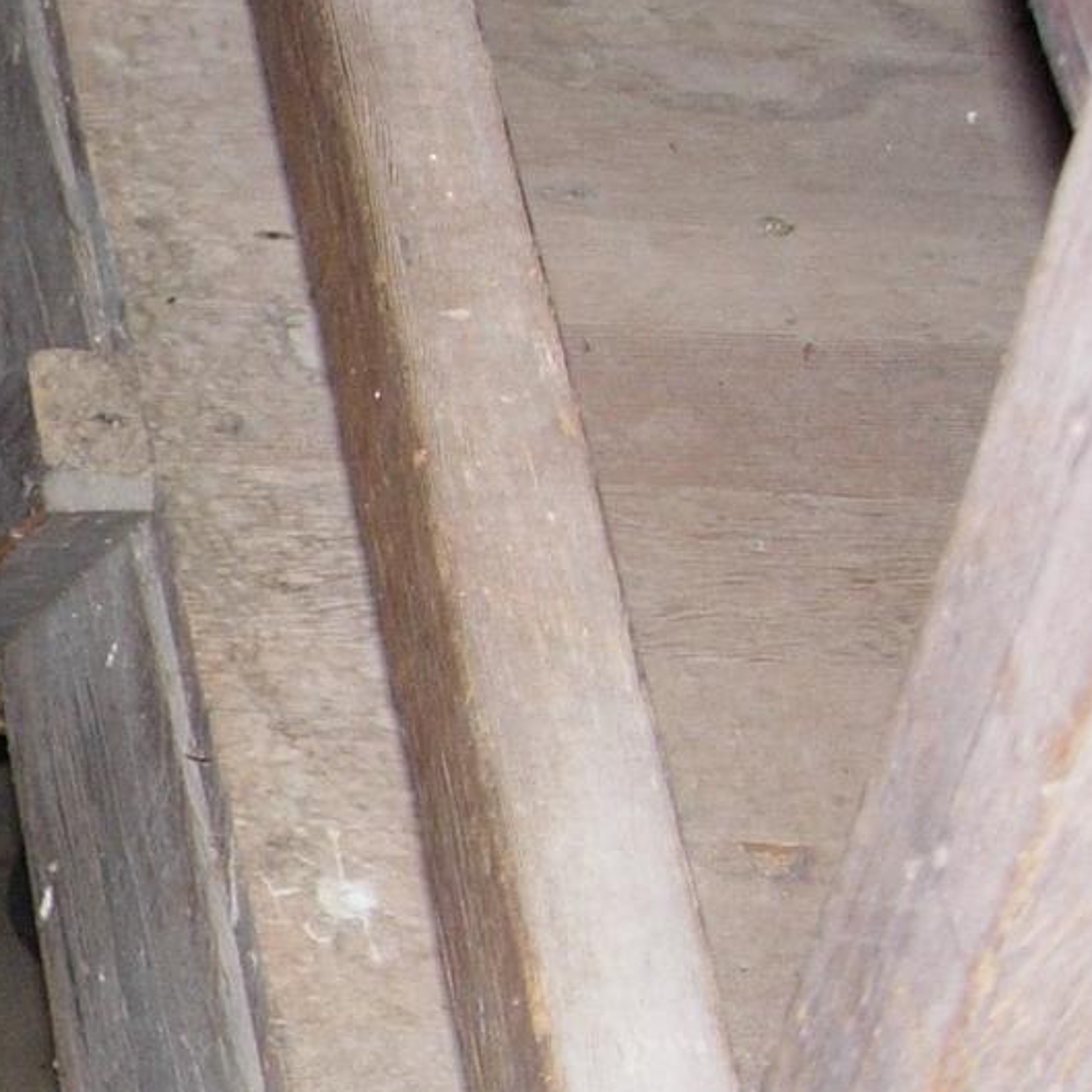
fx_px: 4640
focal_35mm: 130
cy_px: 884
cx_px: -836
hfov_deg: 12.4
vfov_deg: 13.4
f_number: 2.8
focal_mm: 7.8
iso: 79
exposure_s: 1/64
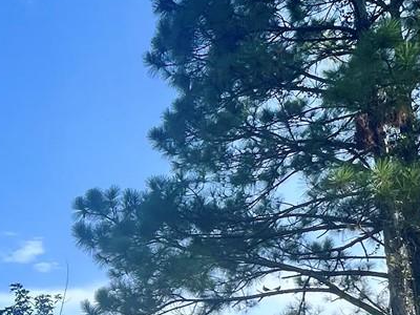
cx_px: -42
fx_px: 631
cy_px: 381
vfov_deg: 25.2
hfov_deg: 32.4
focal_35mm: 52
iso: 32
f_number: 1.8
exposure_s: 1/874
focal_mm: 1.57
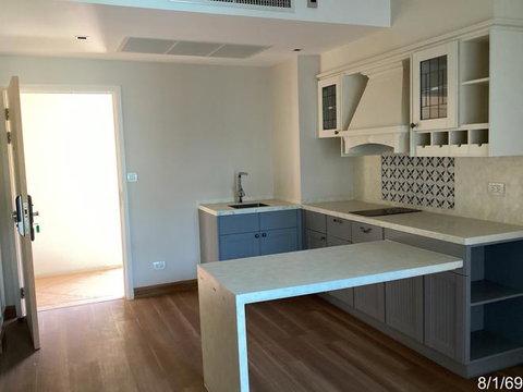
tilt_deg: -4.3
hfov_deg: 58.4
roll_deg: +2.7
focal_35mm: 31
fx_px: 468
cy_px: 196
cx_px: 262
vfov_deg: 45.4
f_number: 2.4
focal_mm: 3.3
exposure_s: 1/50
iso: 200
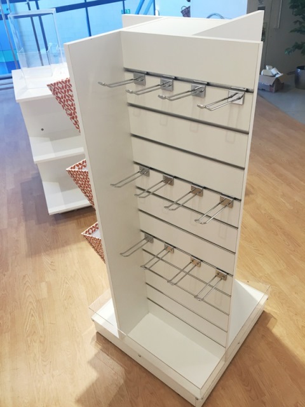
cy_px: 204
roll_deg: +4.7
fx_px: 341
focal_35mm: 29
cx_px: 152
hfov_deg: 48.2
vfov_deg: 61.7
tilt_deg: -34.6
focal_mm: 4.15
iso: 32
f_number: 2.2
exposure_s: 1/33
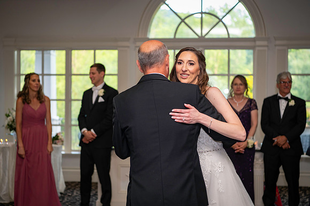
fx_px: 602
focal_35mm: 70
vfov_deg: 19.4
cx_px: 155
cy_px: 103
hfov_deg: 28.9
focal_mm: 70
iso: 800
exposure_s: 1/125
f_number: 3.5
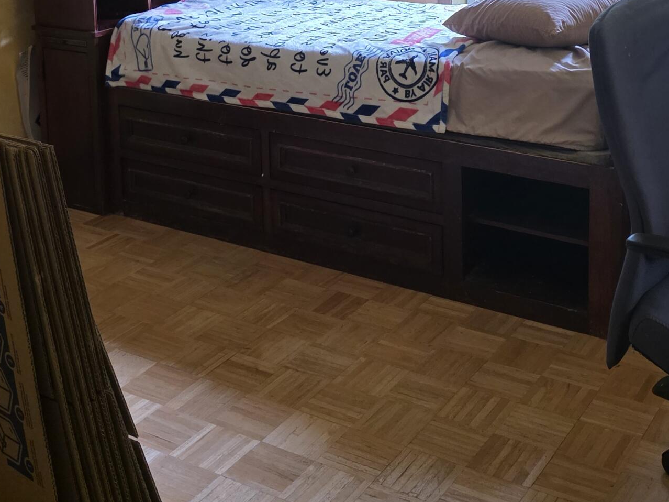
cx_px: 350
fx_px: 1043
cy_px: -26
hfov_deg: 35.5
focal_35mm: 54
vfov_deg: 25.4
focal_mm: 6.3
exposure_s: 1/120
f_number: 1.7
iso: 640
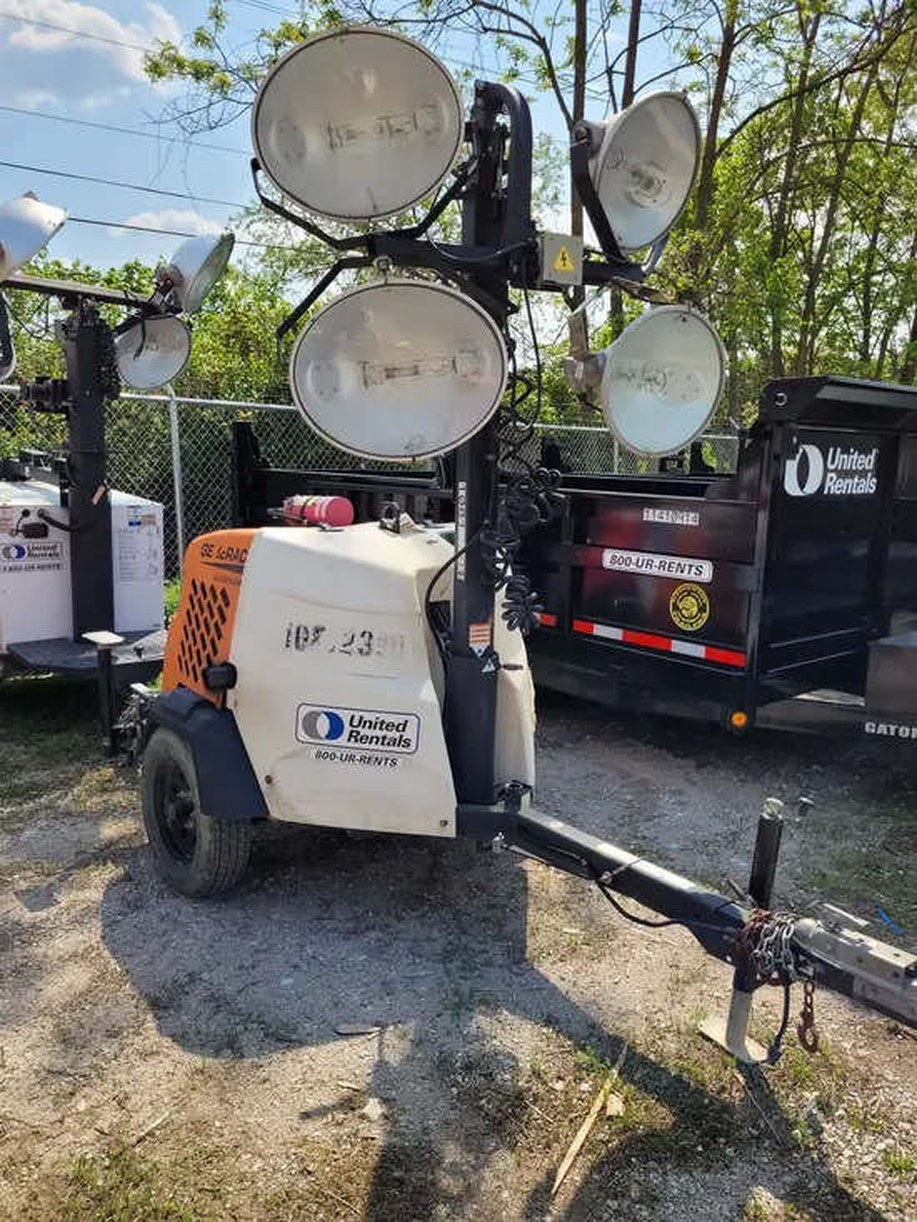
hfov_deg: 53.1
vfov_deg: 67.3
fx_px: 918
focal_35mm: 26
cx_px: 458
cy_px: 611
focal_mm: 5.4
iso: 40
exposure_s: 1/1967
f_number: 1.8
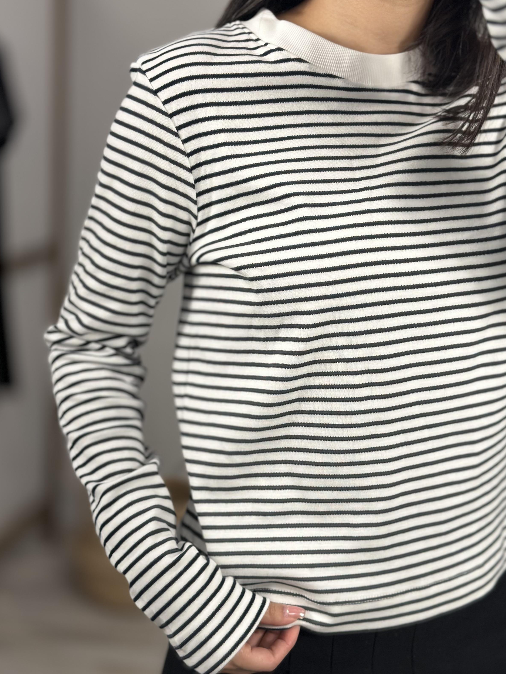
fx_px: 1189
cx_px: 291
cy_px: 317
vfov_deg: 31.7
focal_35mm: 61
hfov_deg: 24.0
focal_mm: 6.86
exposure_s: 1/127
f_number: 1.78
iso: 64
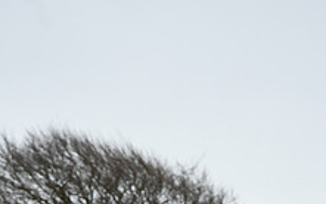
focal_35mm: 495
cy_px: 415
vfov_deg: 2.6
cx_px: 143
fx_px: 4397
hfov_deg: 4.2
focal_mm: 185
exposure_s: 1/1250
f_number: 4.5
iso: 1600
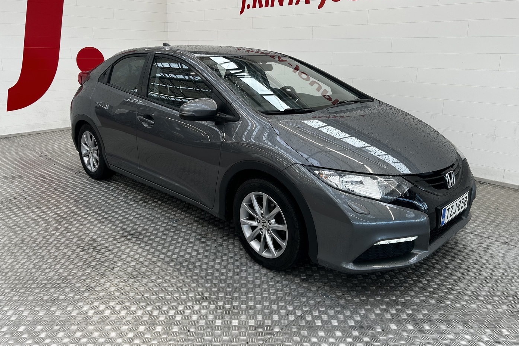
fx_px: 404
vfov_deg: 46.3
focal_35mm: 28
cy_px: 150
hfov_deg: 65.5
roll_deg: +0.6
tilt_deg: -12.1
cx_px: 268
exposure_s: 1/115
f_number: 1.5
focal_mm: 5.7
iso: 32
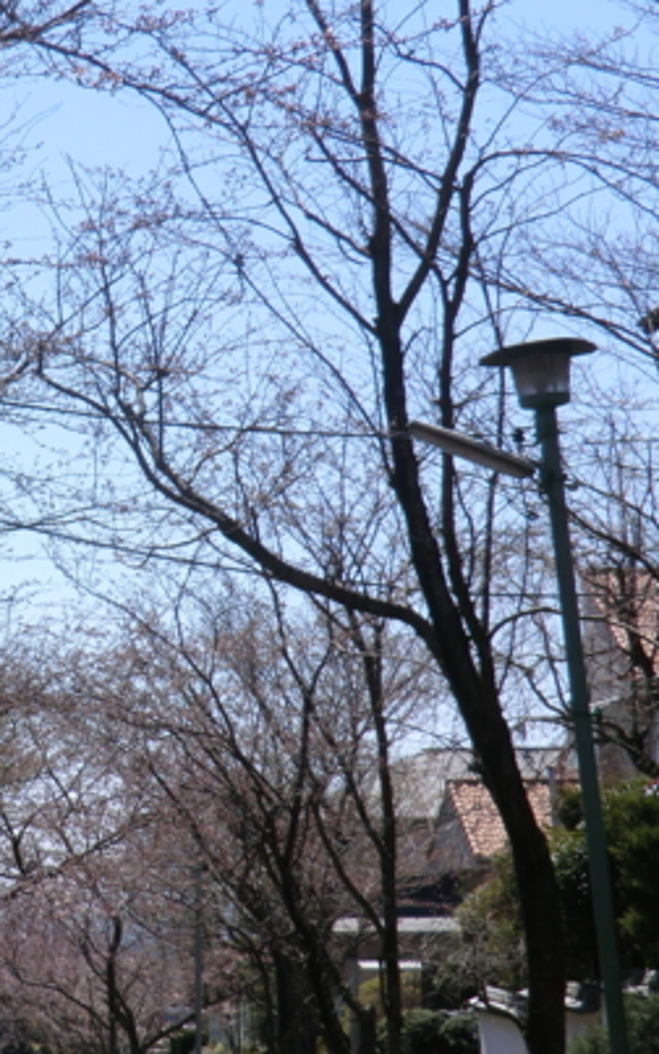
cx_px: 10
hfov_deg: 13.1
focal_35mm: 99
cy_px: 500
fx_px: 2844
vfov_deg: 21.0
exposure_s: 1/500
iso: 64
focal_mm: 8.4
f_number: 4
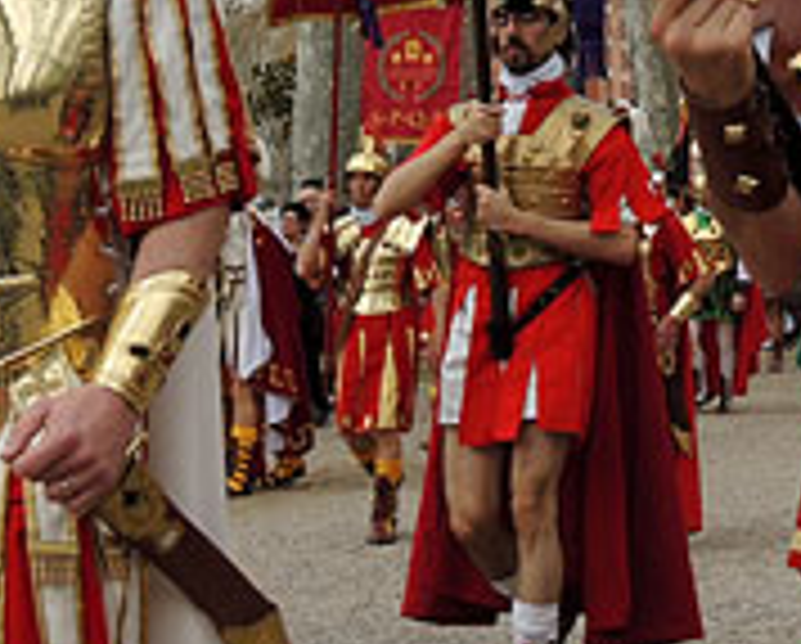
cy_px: 47
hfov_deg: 15.2
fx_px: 2992
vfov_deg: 12.2
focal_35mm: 126
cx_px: 536
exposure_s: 1/160
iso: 100
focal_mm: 8.9
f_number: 3.6
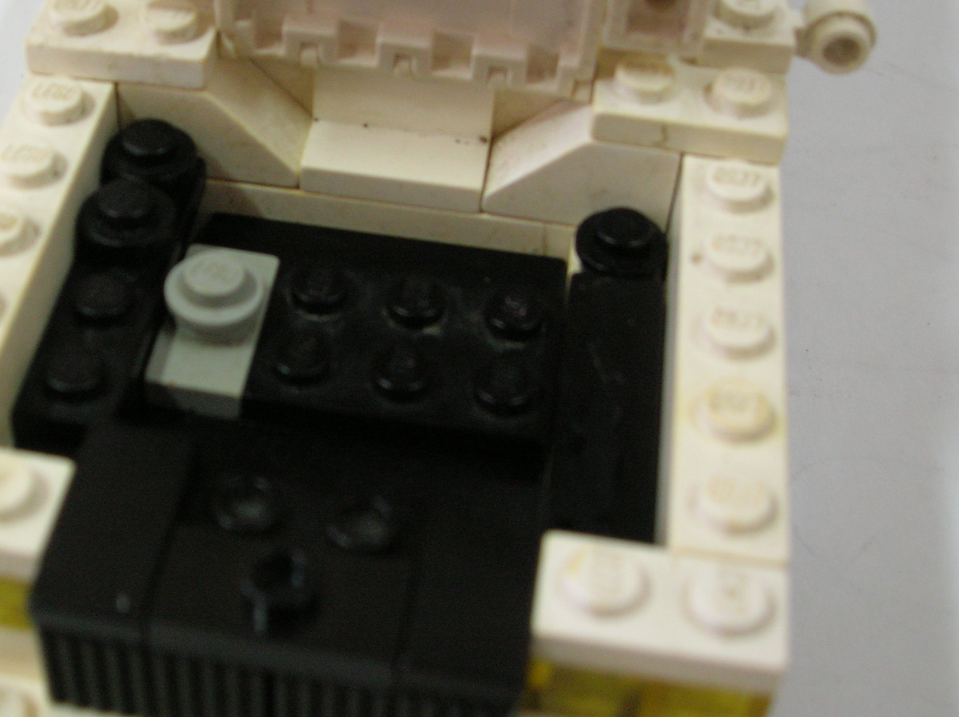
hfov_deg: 33.6
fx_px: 1578
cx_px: 330
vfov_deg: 25.5
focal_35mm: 57
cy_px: 256
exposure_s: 1/4
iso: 100
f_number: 3.1
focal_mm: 7
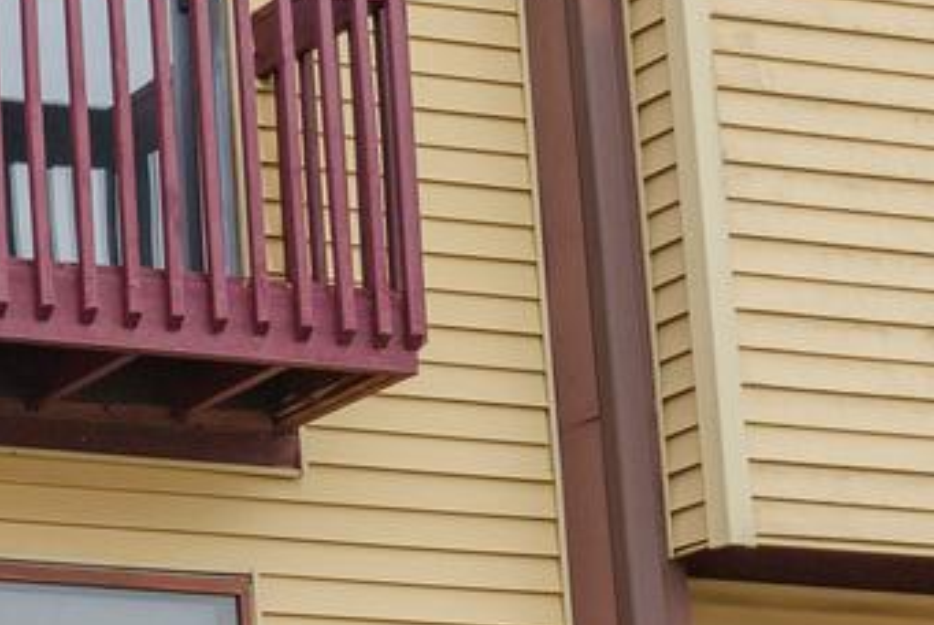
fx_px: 4129
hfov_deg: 12.0
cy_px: 558
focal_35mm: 159
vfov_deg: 8.6
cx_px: -663
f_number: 6.3
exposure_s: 1/125
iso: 320
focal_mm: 26.5
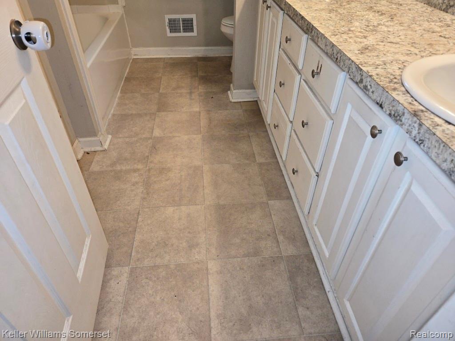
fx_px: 302
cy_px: 170
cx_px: 228
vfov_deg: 58.9
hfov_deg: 73.9
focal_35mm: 23
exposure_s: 1/60
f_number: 1.8
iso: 125
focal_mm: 5.4
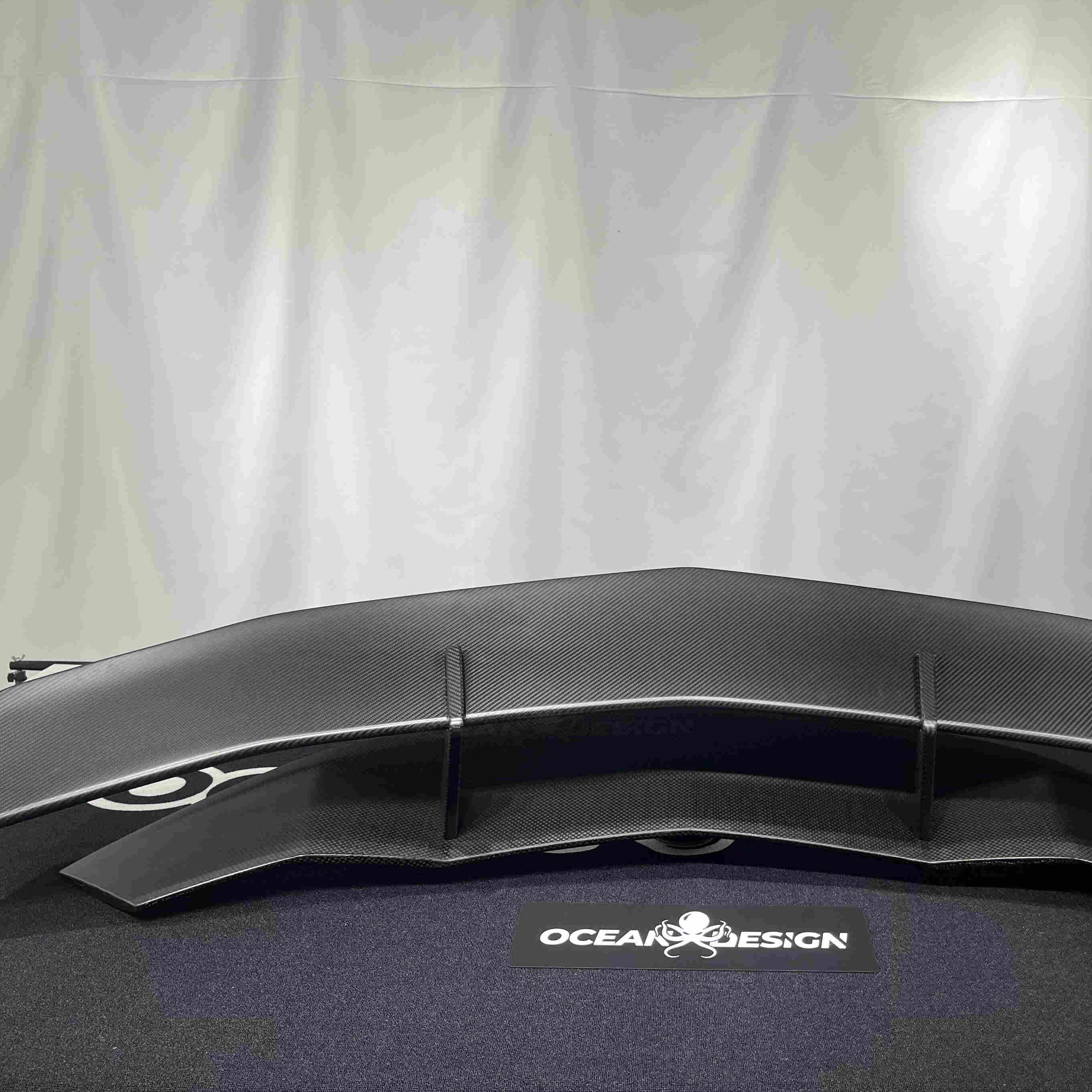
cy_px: 598
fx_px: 1213
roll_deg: -1.4
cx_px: 673
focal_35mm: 34
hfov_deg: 48.1
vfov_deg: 48.4
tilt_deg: -13.8
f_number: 1.6
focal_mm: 5.1
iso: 64
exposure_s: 1/100
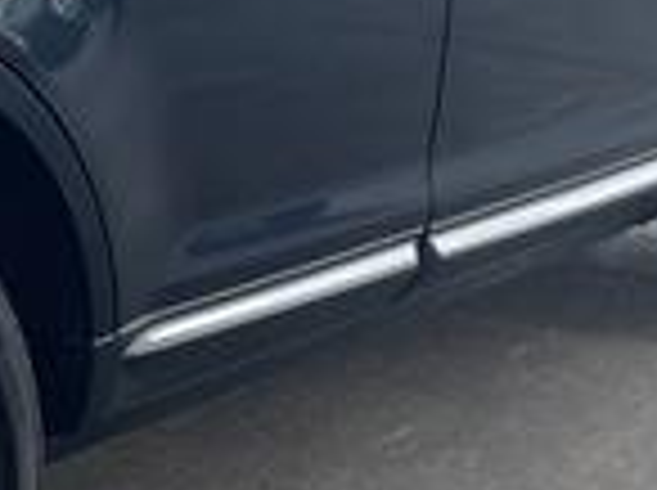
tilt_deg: -7.6
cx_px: -374
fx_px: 2160
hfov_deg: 15.7
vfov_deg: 12.8
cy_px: 0
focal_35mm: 114
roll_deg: +2.4
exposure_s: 1/572
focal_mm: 4.2
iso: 32
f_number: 1.6
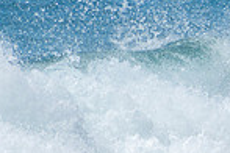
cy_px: 99
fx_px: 15077
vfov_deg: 0.6
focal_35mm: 2360
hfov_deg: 0.9
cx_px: 435
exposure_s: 1/1250
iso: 200
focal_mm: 400
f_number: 5.6
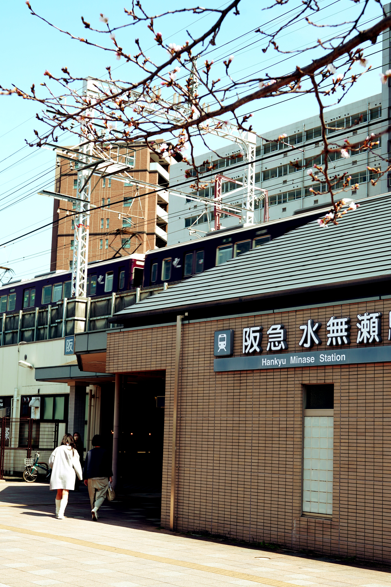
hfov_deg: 25.5
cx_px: 212
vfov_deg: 37.4
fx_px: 863
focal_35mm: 53
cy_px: 341
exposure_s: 1/100
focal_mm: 45
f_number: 9
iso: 100
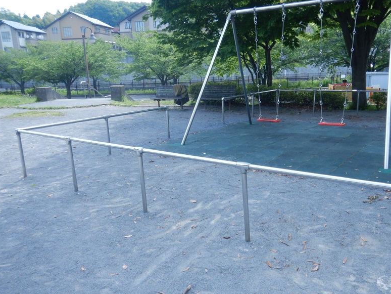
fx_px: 350
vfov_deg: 45.4
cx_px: 223
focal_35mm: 31
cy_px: 163
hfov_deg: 58.1
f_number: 2.8
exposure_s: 1/640
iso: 125
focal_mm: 4.3
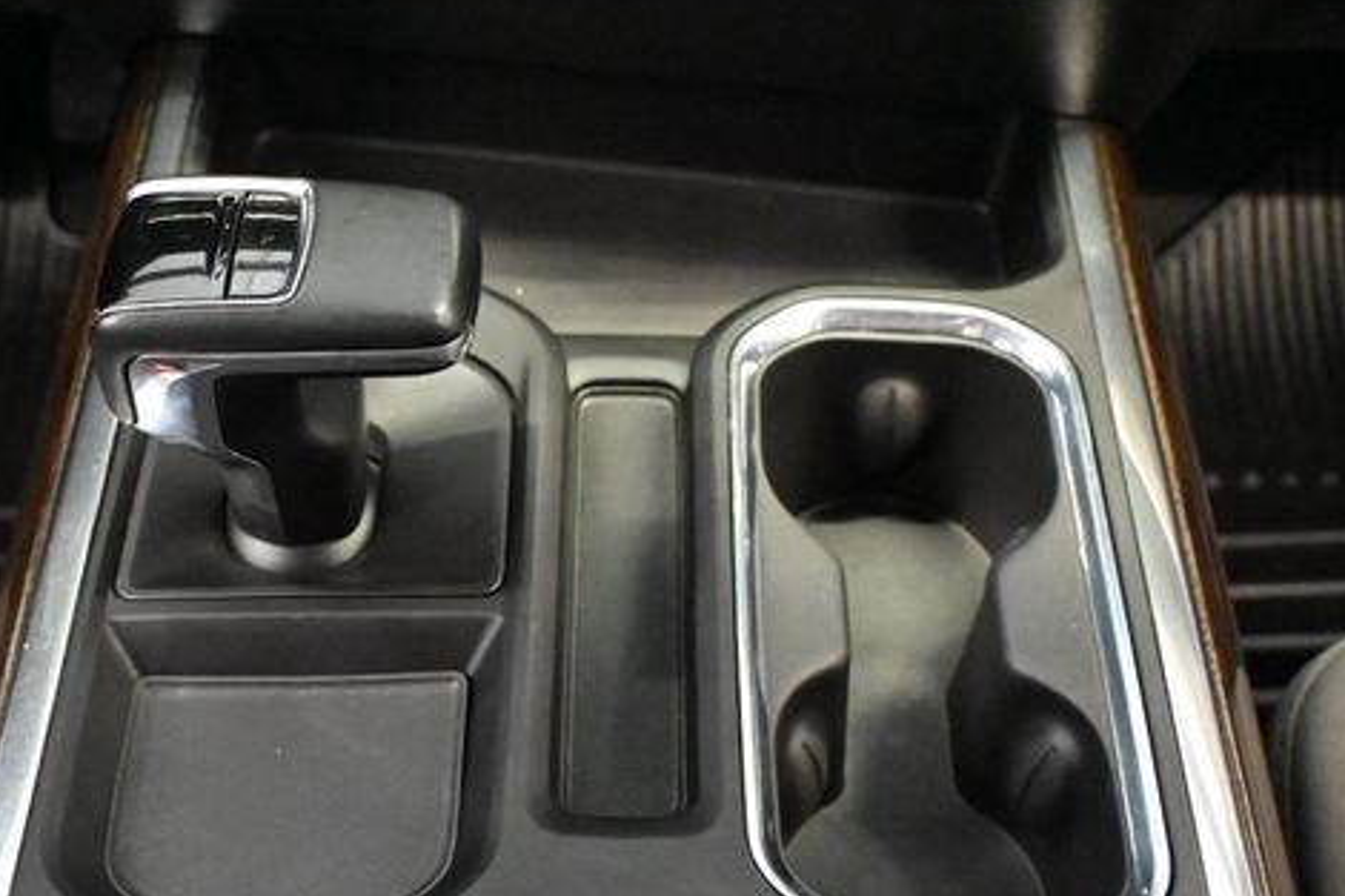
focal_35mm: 50
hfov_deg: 39.6
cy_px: 481
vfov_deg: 27.0
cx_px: 618
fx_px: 1868
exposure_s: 1/50
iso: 12800
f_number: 4.2
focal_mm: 24.5
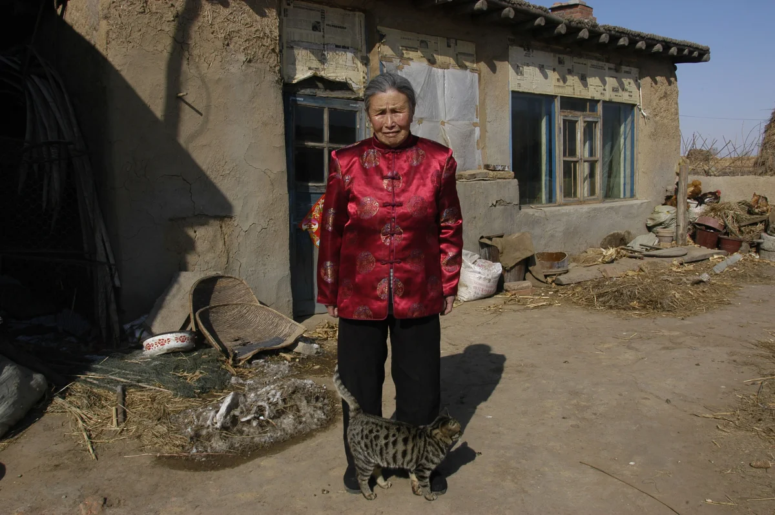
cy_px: 258
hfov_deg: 62.0
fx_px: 645
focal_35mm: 30
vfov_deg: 43.5
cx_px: 388
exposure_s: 1/250
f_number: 11
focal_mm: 20
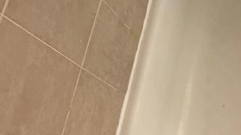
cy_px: 88
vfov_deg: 24.8
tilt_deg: -65.1
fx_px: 307
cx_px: 175
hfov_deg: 41.9
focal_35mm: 48
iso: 800
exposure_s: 1/60
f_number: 2.2
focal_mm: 2.22
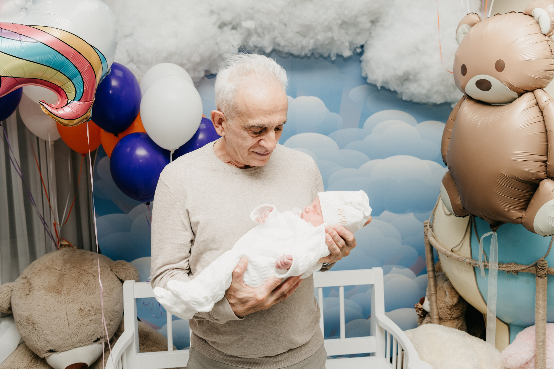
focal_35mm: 35
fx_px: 544
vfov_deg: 37.5
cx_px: 277
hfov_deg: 54.0
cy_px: 184
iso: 160
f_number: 4.5
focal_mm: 34
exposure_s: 1/160
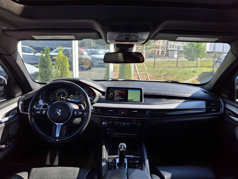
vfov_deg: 54.9
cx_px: 119
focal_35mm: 25
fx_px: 172
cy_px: 90
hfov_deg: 69.4
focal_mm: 4.69
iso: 25
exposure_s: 1/368
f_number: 1.8
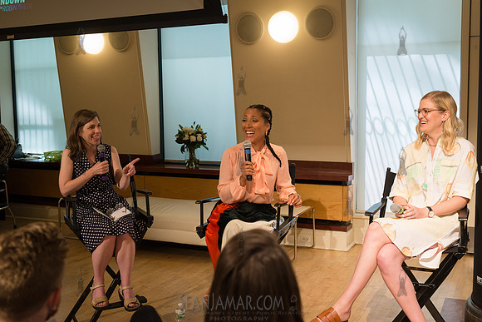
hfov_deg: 46.4
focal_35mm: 42
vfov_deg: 31.9
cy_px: 161
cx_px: 241
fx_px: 562
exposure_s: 1/125
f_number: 4
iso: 1000
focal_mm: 42
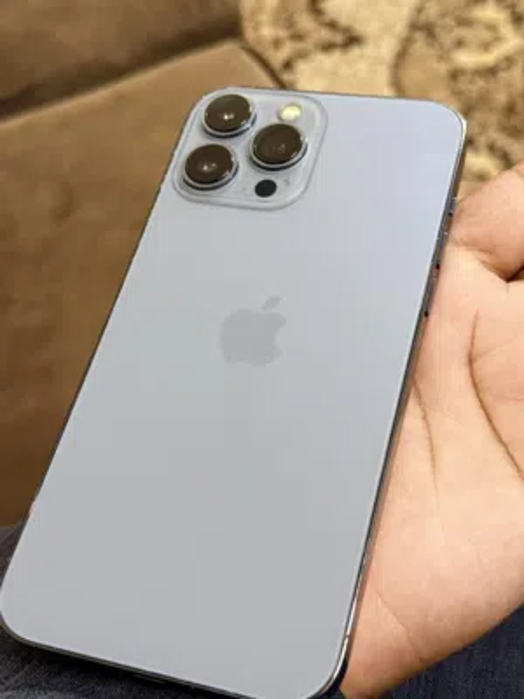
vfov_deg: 39.7
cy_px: 350
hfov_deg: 30.3
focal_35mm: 48
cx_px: 262
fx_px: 969
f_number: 1.78
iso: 400
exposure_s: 1/33
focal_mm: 6.76
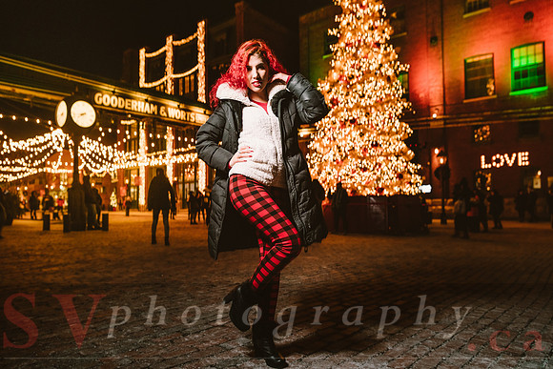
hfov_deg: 70.1
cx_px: 263
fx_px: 394
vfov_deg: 50.2
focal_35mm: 26
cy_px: 189
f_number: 3.5
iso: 800
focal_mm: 24
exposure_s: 1/30
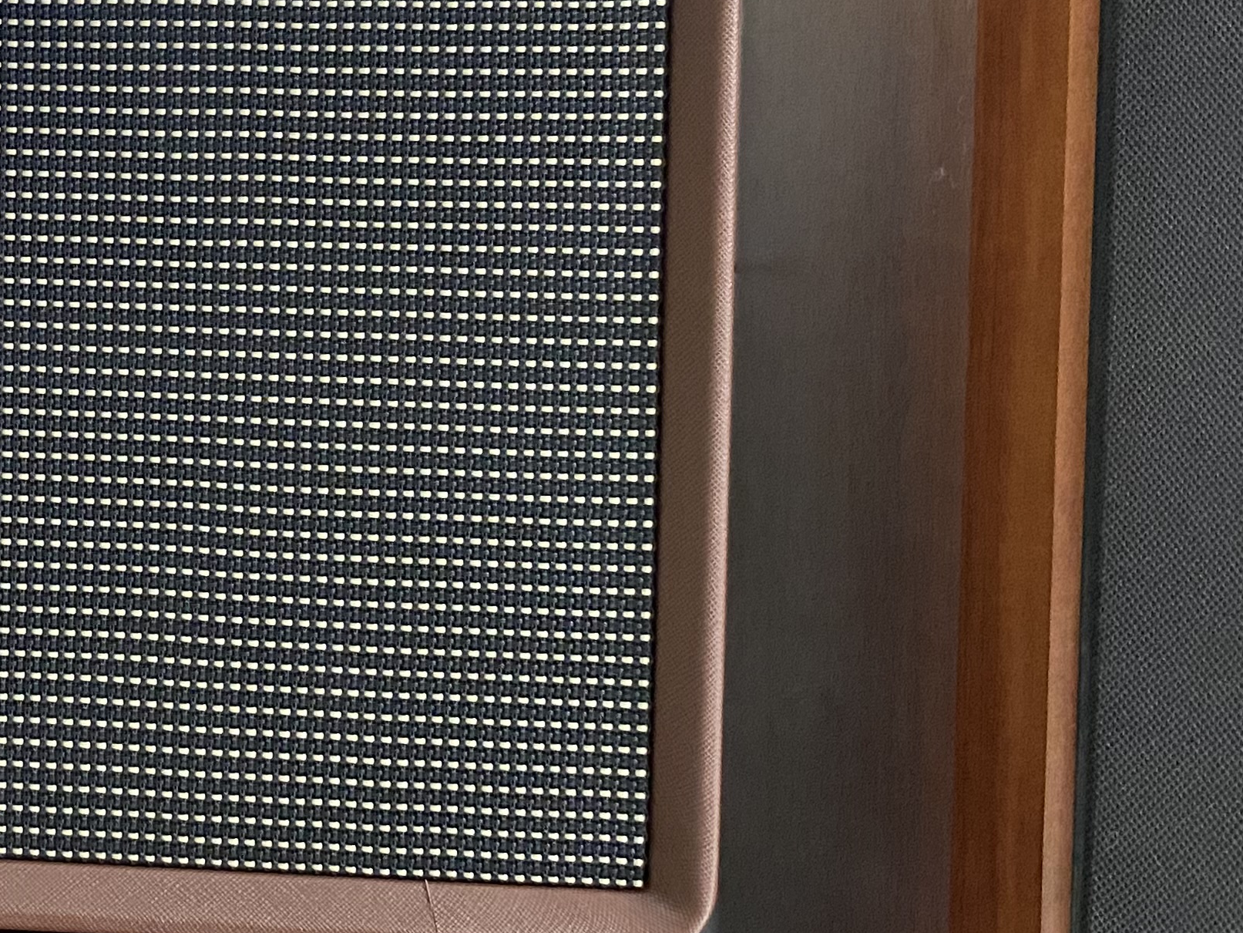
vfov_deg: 22.2
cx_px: -141
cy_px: 144
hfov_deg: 27.2
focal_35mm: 65
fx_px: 2334
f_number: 1.8
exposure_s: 1/60
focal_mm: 4.25
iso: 500
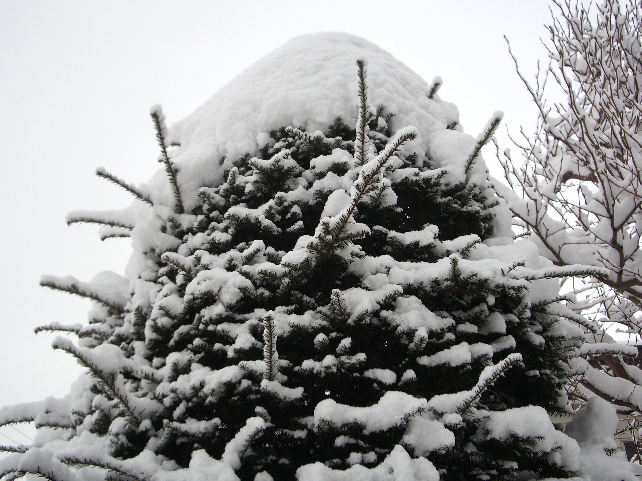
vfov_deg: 35.1
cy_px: 240
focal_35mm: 41
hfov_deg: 45.8
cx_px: 321
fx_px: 760
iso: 100
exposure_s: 1/100
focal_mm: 6.8
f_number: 2.8
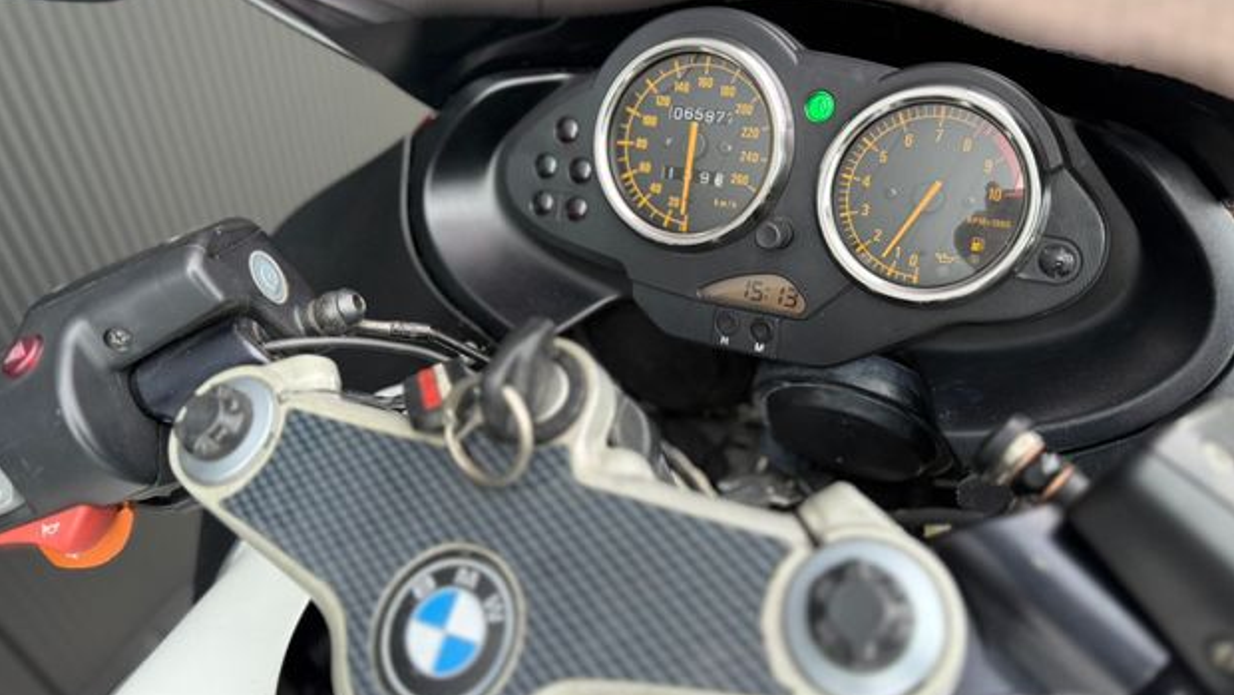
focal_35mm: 27
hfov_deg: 69.8
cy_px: 295
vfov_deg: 42.8
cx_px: 633
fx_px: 884
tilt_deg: -44.9
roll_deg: -7.5
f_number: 1.78
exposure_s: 1/106
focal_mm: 6.76
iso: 200
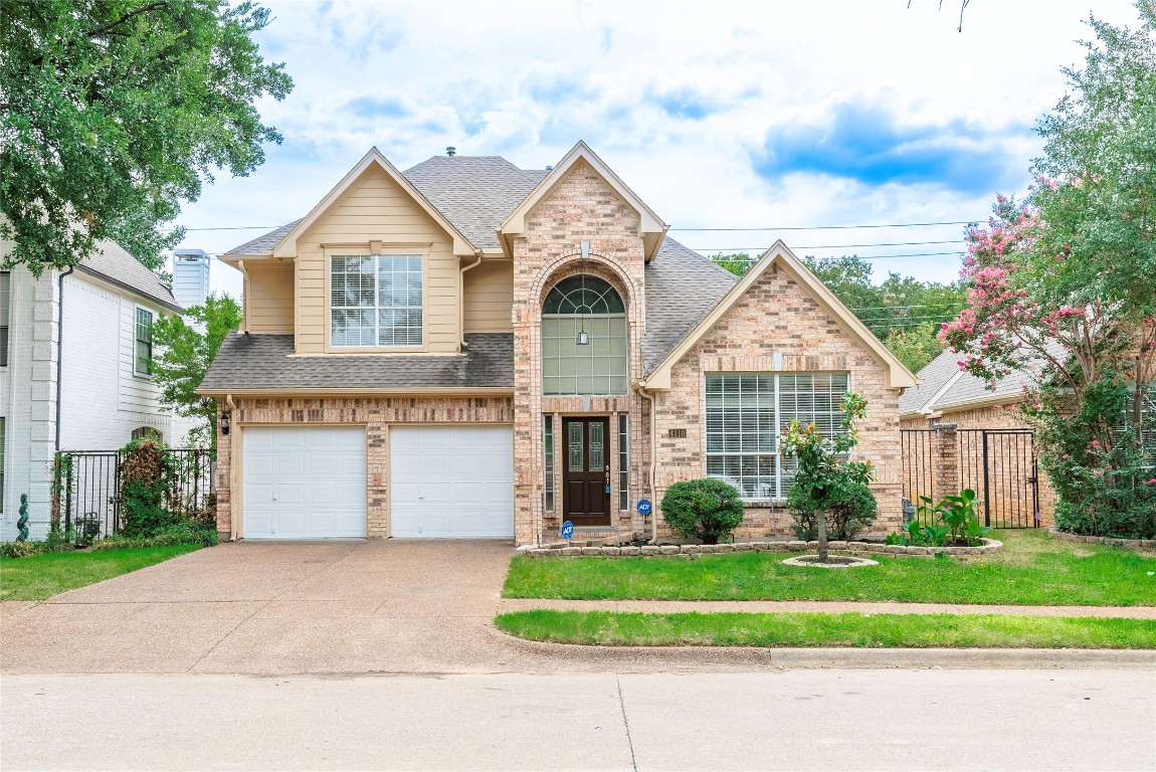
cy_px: 386
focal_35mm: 35
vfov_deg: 37.9
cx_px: 578
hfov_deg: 54.4
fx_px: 1124
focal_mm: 35
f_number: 8
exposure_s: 1/320
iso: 160
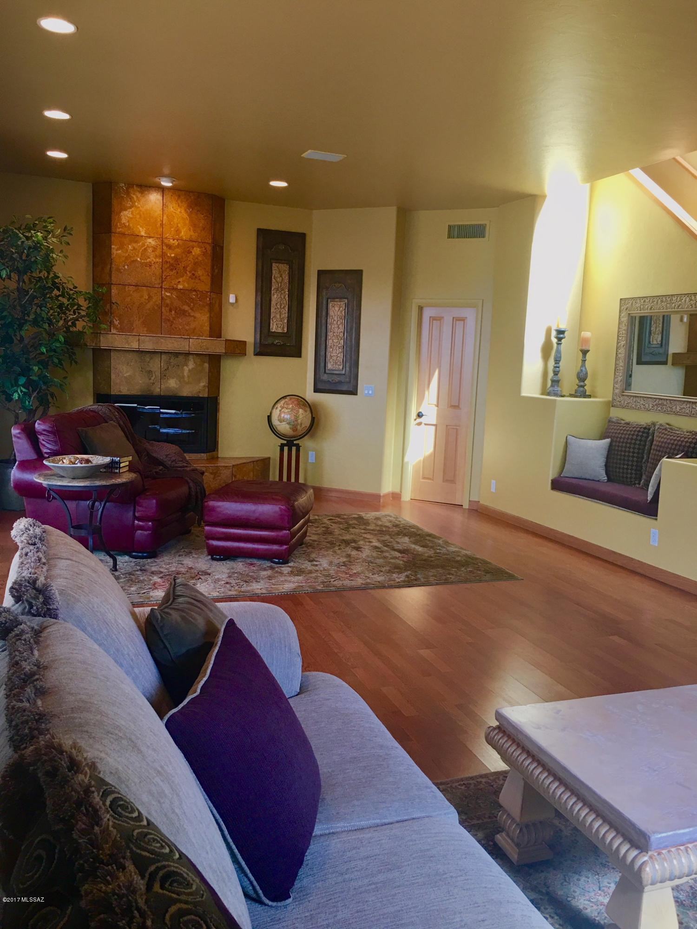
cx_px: 348
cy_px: 464
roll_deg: -2.5
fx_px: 779
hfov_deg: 48.2
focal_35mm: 29
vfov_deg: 61.7
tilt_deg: -6.5
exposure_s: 1/15
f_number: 2.2
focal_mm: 4.15
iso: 25
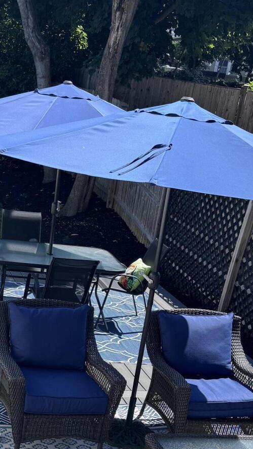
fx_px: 703
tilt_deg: -24.9
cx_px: 56
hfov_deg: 20.2
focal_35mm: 59
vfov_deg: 34.1
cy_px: 376
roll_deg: -8.7
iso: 80
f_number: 1.78
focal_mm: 6.76
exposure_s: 1/2331
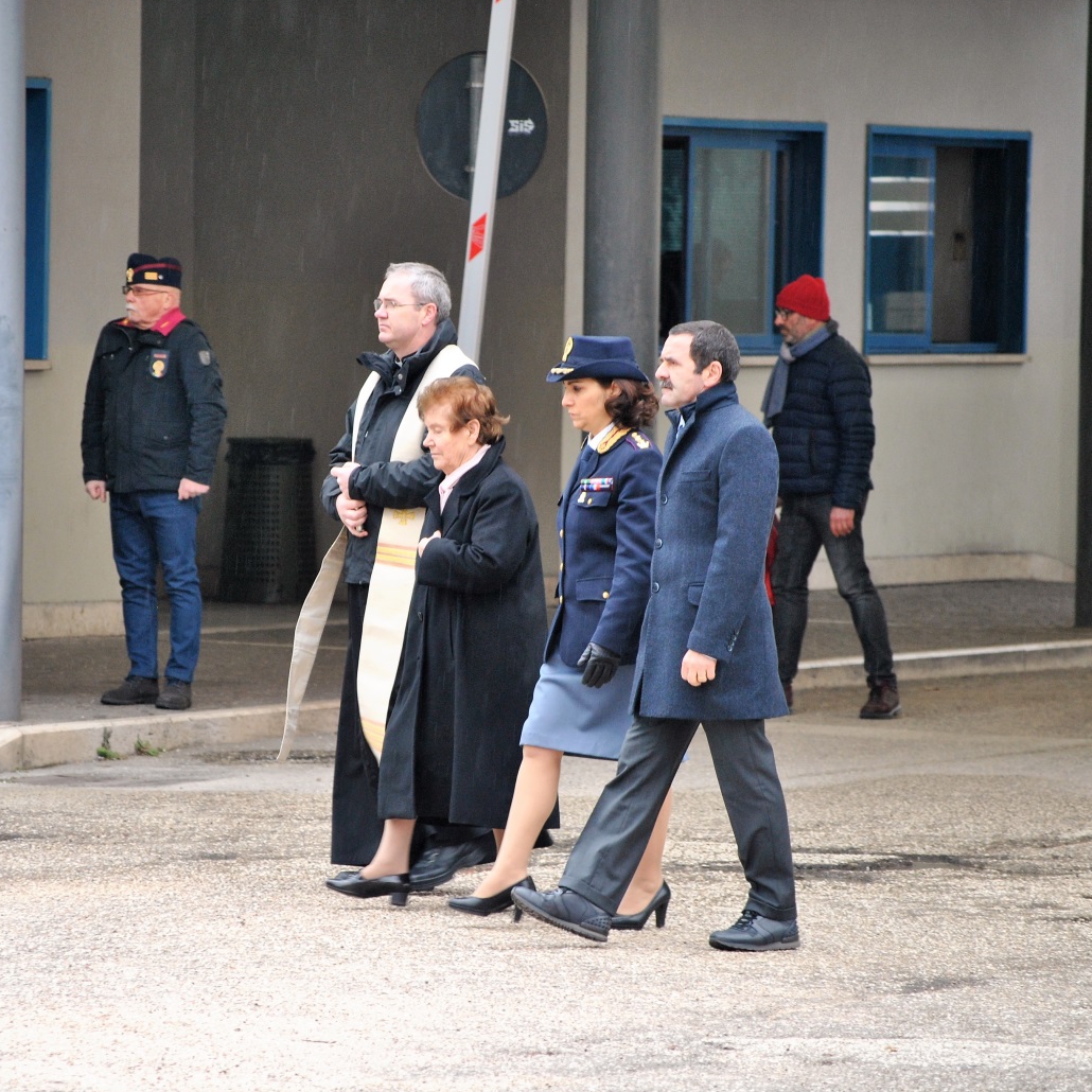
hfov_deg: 9.1
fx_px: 6853
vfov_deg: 9.1
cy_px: 547
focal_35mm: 192
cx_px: 406
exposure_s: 1/125
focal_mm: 100
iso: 400
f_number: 4.5
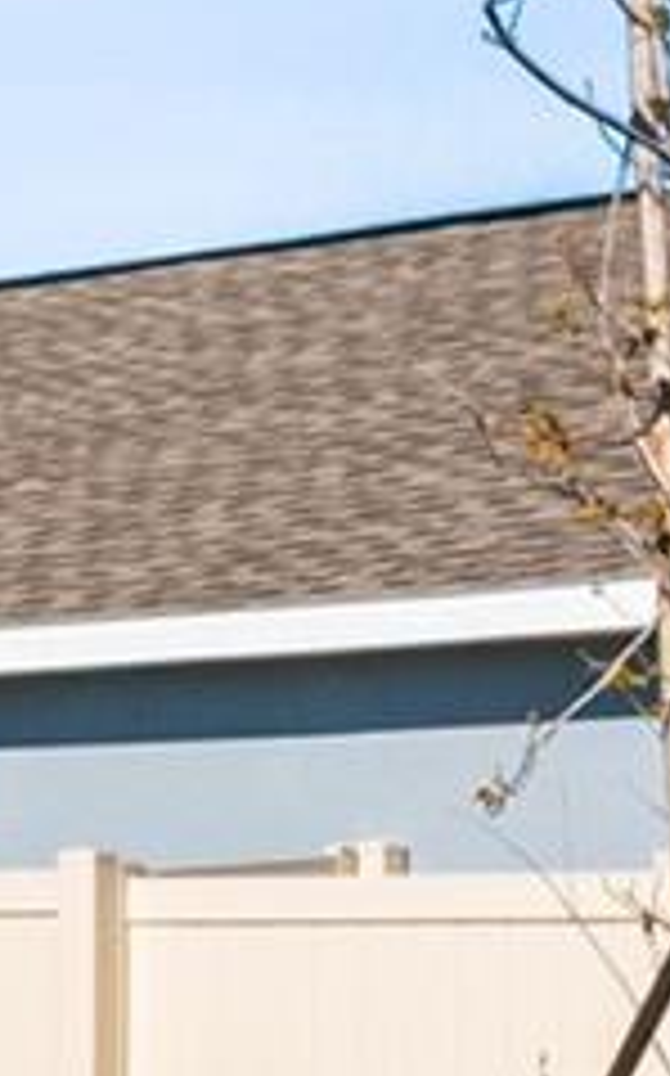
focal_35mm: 164
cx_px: -2280
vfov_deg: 12.7
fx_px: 4800
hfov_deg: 6.2
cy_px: 972
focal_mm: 16
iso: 400
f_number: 8
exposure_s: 1/320
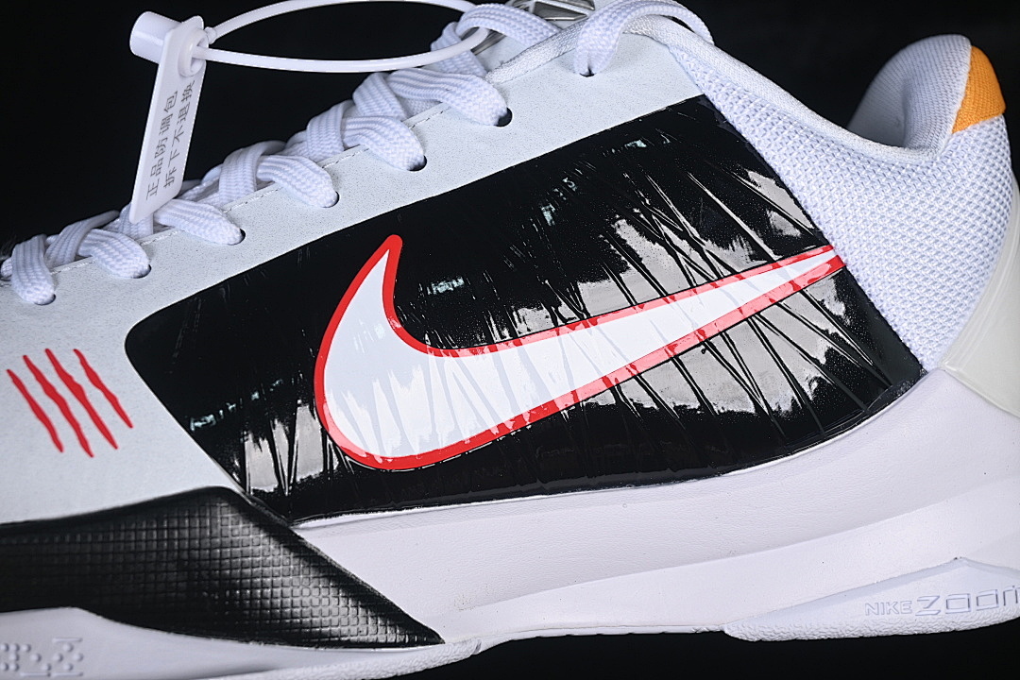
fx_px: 2125
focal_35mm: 75
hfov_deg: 27.0
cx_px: 510
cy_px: 340
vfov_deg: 18.2
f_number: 7.1
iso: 160
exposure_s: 1/80
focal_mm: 50
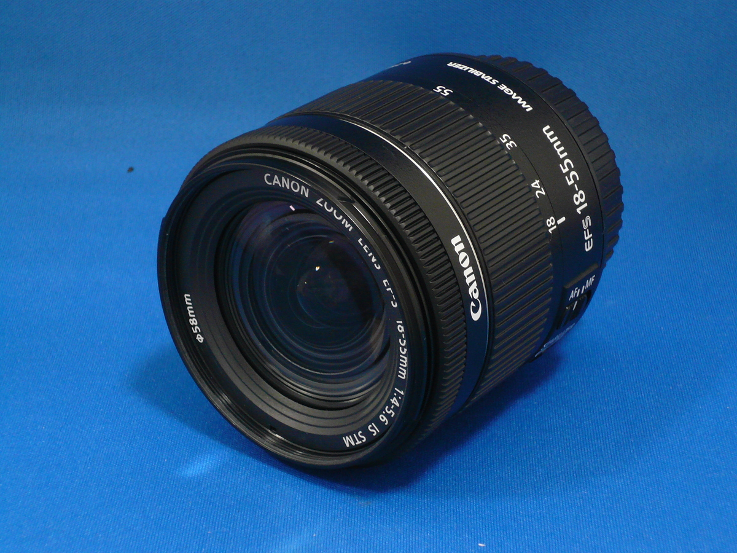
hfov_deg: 23.0
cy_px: 276
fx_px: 1810
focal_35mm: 85
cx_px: 368
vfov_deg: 17.4
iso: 200
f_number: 5
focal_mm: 14.2
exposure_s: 1/8
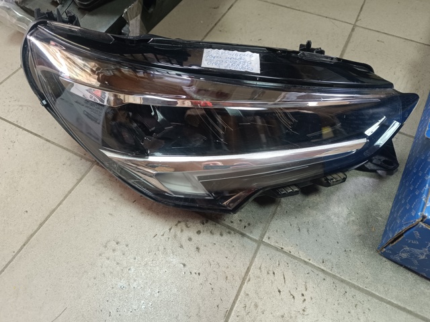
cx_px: 215
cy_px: 161
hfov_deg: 71.6
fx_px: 298
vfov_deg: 56.8
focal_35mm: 24
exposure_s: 1/50
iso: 1026
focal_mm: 6.14
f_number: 1.65
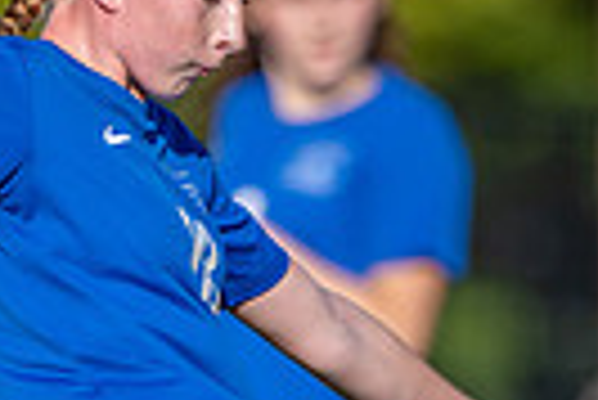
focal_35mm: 2191
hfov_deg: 0.9
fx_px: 36434
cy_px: 719
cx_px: -44
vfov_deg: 0.6
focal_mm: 400
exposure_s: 1/1000
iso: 72
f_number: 3.2
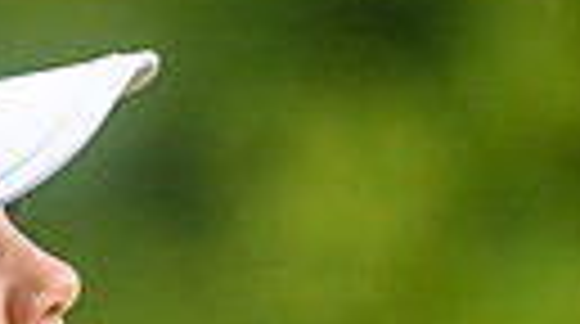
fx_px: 36212
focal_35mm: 2359
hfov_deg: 0.9
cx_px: -246
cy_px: 667
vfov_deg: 0.5
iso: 320
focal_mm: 300
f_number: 4
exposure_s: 1/500
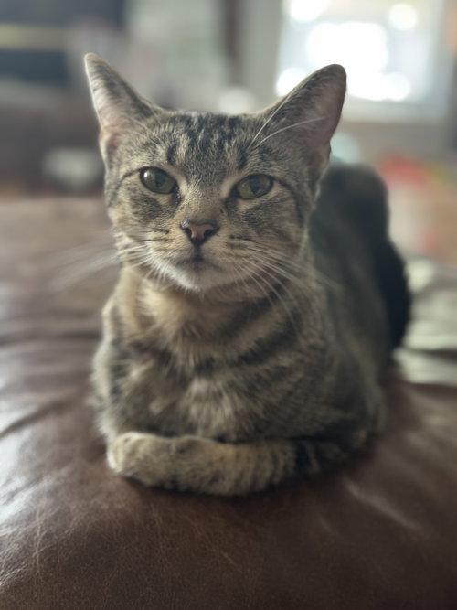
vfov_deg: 39.7
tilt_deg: -18.9
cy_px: 305
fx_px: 845
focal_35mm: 48
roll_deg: -3.4
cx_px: 228
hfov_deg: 30.3
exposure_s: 1/40
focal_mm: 6.76
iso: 400
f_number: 1.78
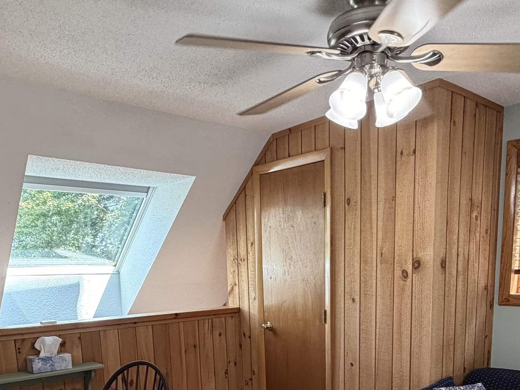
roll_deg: +0.2
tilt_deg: -9.7
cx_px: 299
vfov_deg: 39.8
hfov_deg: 55.1
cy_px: 352
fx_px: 496
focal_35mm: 33
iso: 200
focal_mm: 2.22
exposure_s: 1/120
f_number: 2.2
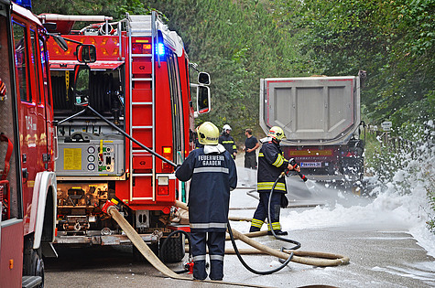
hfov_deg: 13.1
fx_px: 1900
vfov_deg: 8.7
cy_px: 144
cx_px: 218
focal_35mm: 158
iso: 720
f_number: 5.6
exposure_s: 1/60
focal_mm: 105
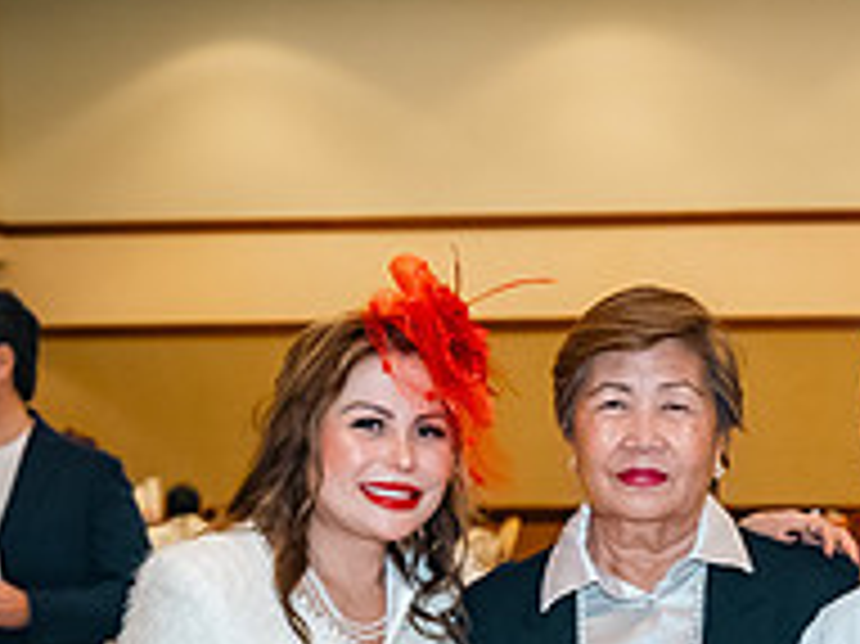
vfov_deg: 17.5
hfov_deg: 24.4
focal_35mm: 79
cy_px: 840
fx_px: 1961
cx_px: 675
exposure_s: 1/100
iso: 1600
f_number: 3.5
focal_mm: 27
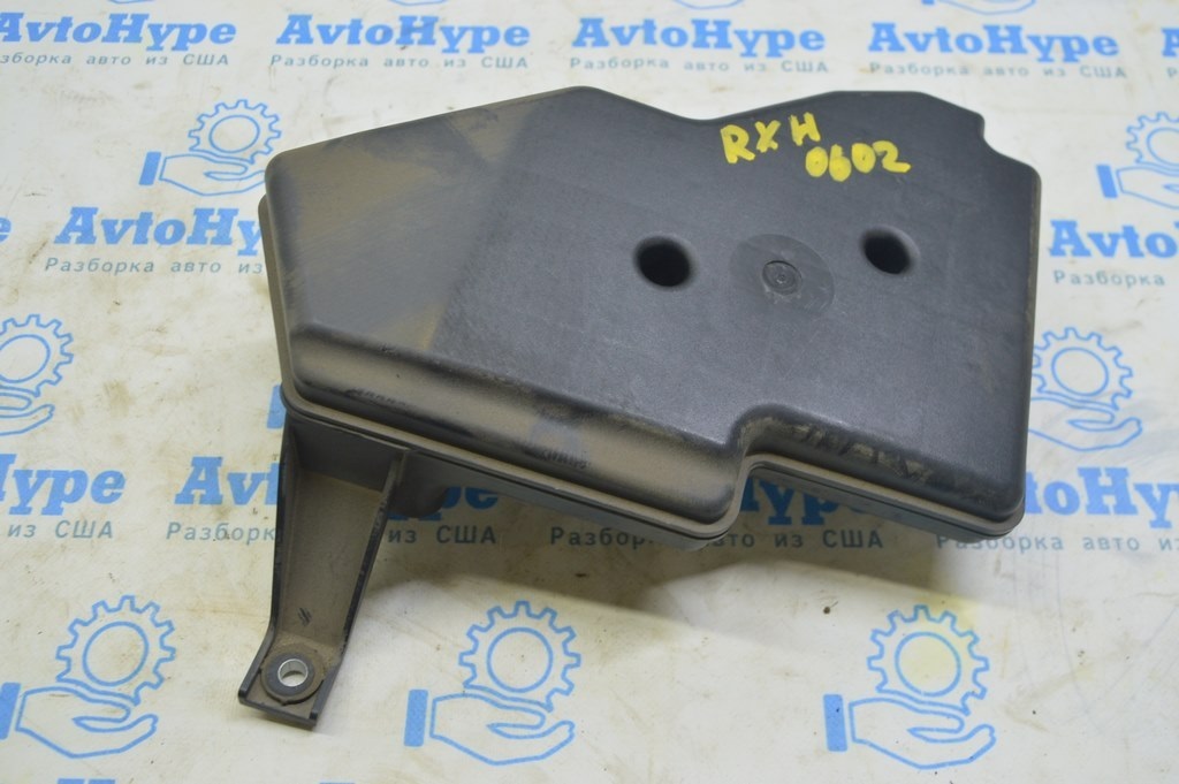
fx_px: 1129
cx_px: 590
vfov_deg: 38.3
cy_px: 392
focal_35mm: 34
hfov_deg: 55.1
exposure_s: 1/20
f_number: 5.6
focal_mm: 23
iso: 400
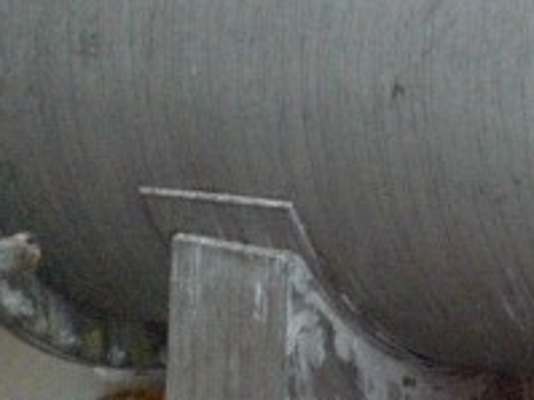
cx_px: 588
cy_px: 11
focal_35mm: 203
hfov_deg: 9.7
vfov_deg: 7.3
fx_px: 3130
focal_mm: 10.4
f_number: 4
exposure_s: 1/200
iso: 800
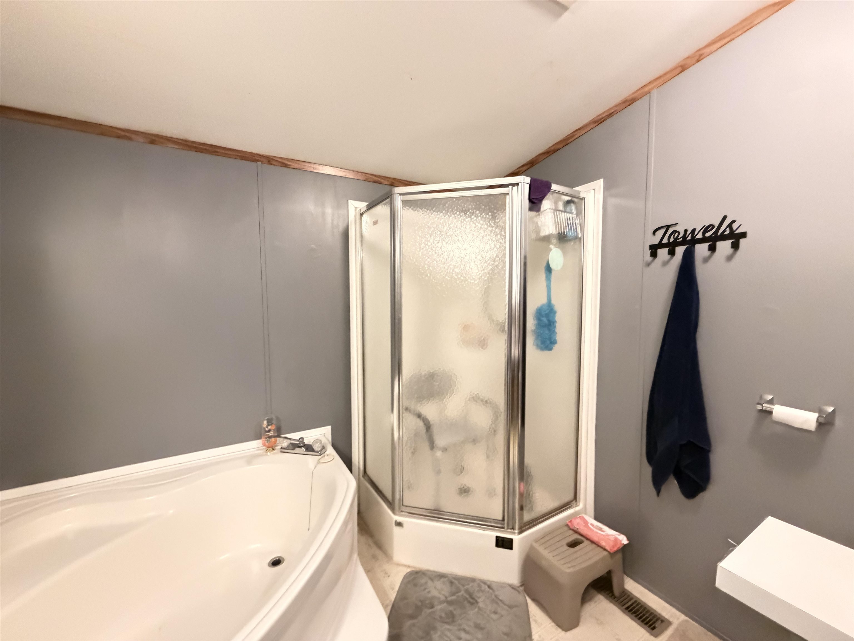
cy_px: 320
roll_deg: +1.2
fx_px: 345
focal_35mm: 14
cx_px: 427
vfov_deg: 85.7
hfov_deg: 102.1
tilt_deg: -2.1
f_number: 2.2
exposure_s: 1/40
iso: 1250
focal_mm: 2.22
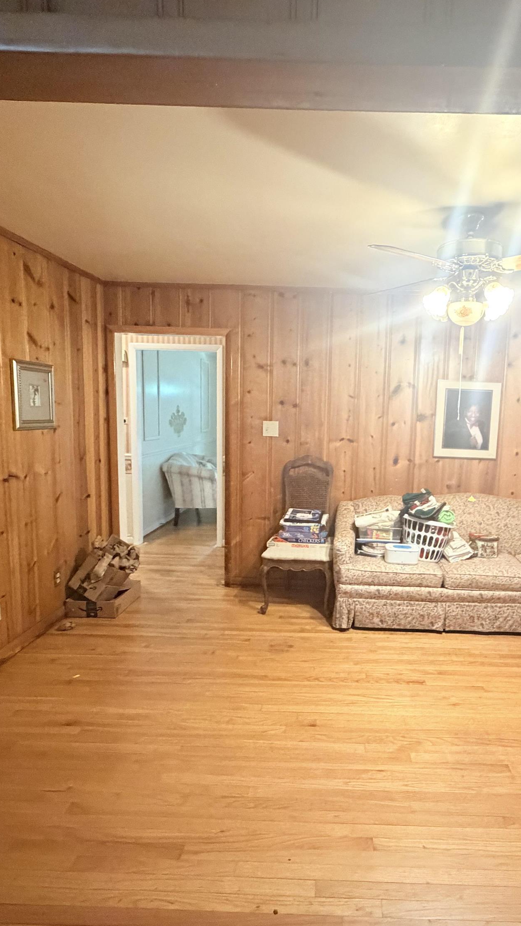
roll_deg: -1.8
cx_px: 342
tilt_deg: -6.7
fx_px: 516
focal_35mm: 21
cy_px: 474
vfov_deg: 83.8
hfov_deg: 52.7
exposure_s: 1/60
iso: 800
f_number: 2.2
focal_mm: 2.22
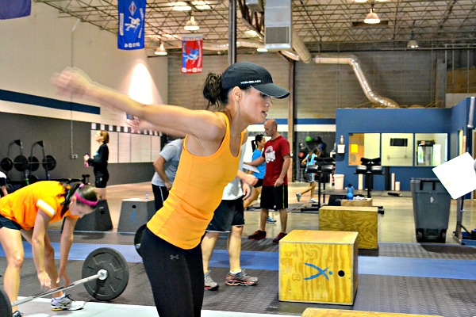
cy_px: 158
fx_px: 595
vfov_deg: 29.9
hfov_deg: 43.6
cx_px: 238
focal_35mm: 45
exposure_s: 1/60
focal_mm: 30
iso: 2800
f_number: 4.5
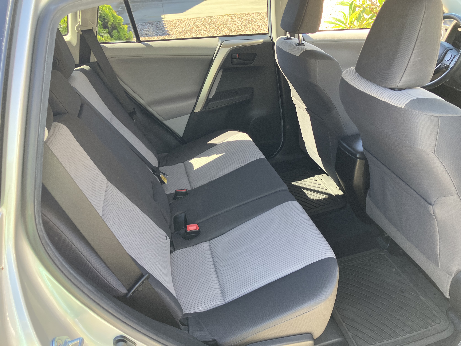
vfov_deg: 49.7
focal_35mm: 28
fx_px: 373
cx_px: 230
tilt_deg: -29.4
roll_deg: +10.4
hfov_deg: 63.4
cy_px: 173
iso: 64
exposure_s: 1/121
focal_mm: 3.99
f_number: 1.8
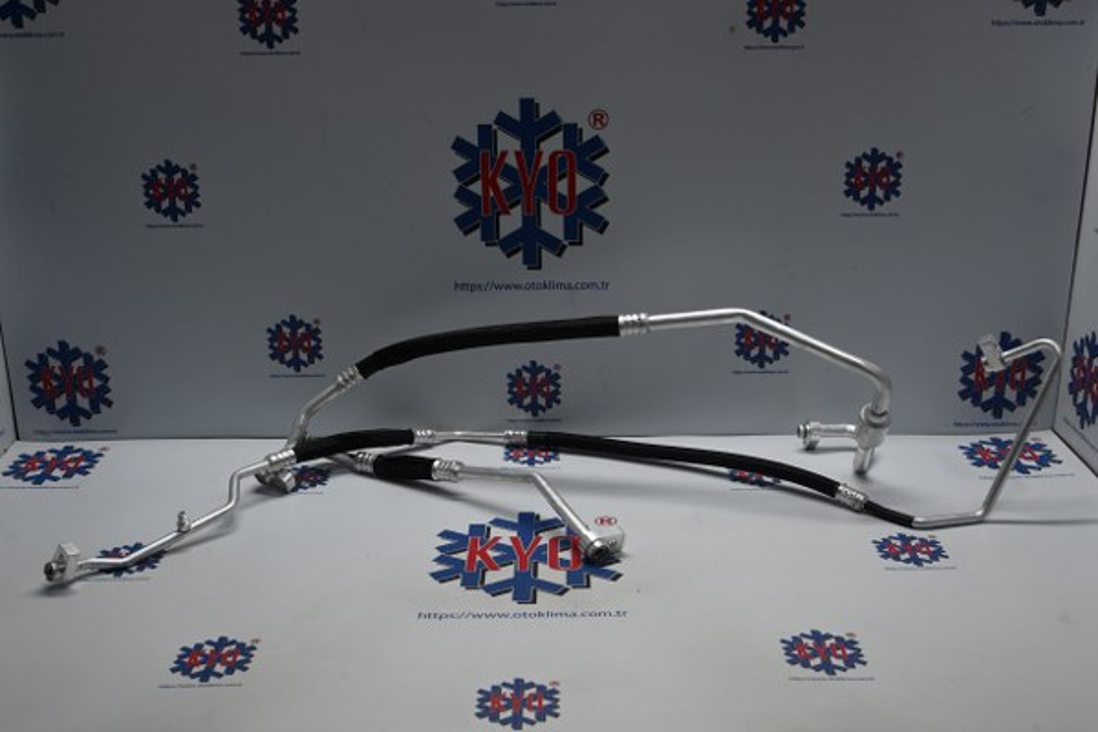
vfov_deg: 31.9
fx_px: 1281
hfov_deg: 46.4
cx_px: 549
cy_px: 366
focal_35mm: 42
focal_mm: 28
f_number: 4.5
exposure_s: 1/50
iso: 220
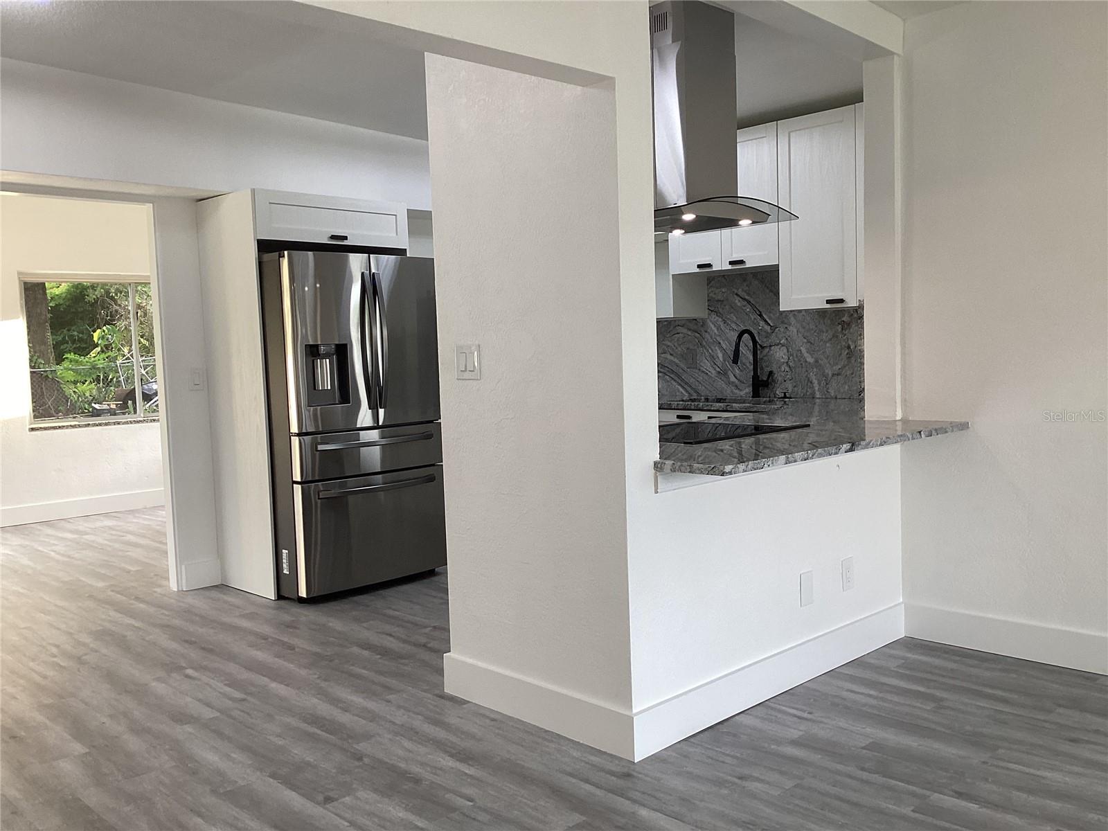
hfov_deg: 58.4
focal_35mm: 31
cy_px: 416
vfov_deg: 45.4
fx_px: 992
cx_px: 554
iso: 80
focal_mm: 3.3
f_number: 2.4
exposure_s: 1/60
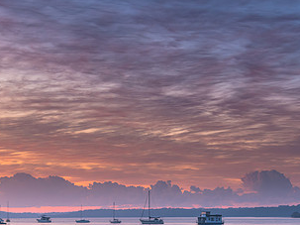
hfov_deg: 23.8
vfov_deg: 17.9
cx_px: 161
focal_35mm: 82
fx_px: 710
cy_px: 166
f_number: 7.1
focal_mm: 44
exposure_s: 4
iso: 200
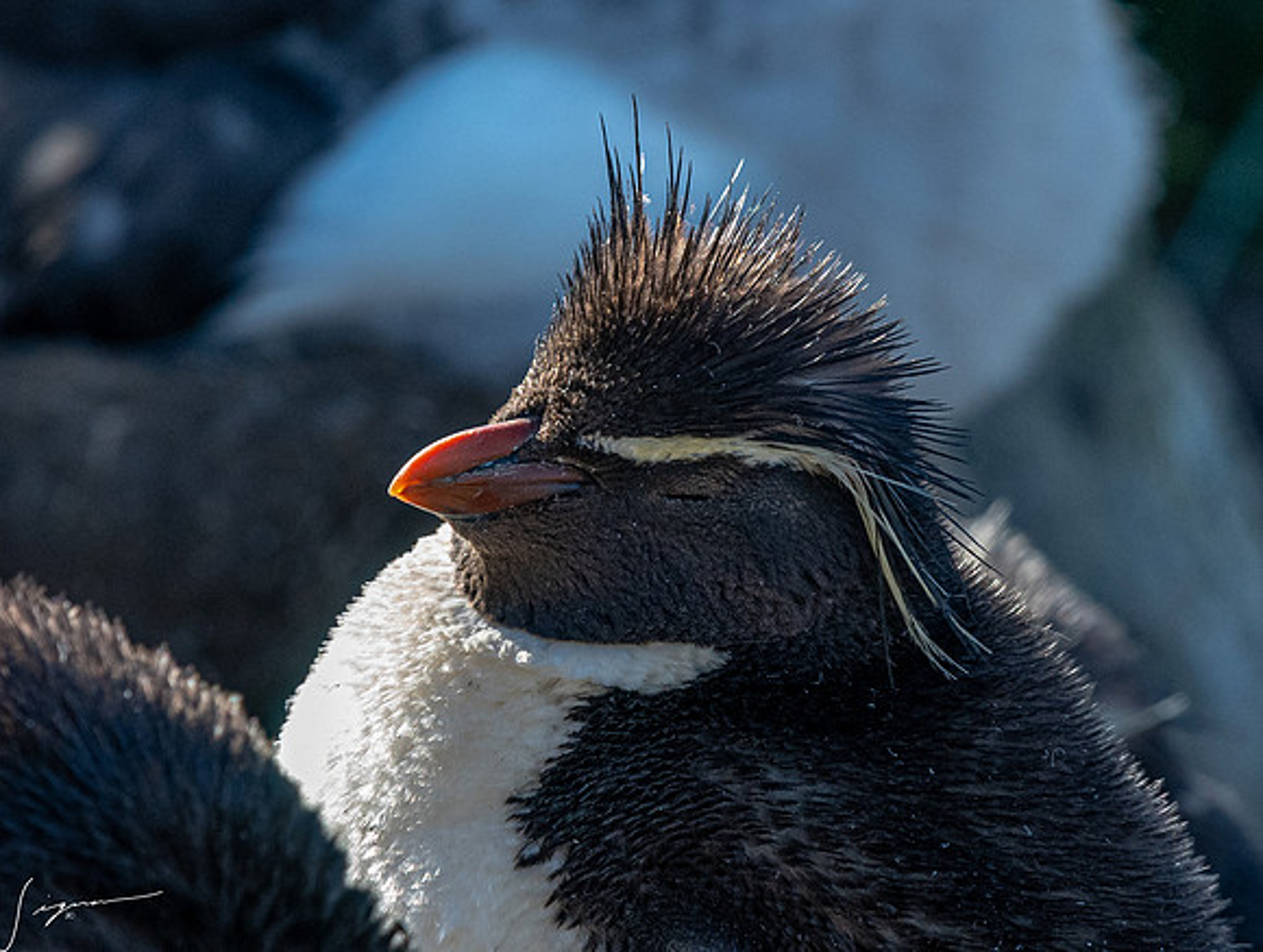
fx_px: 29652
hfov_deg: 2.4
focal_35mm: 811
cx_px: 679
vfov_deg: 1.8
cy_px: 366
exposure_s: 1/640
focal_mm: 300
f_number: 8
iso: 800
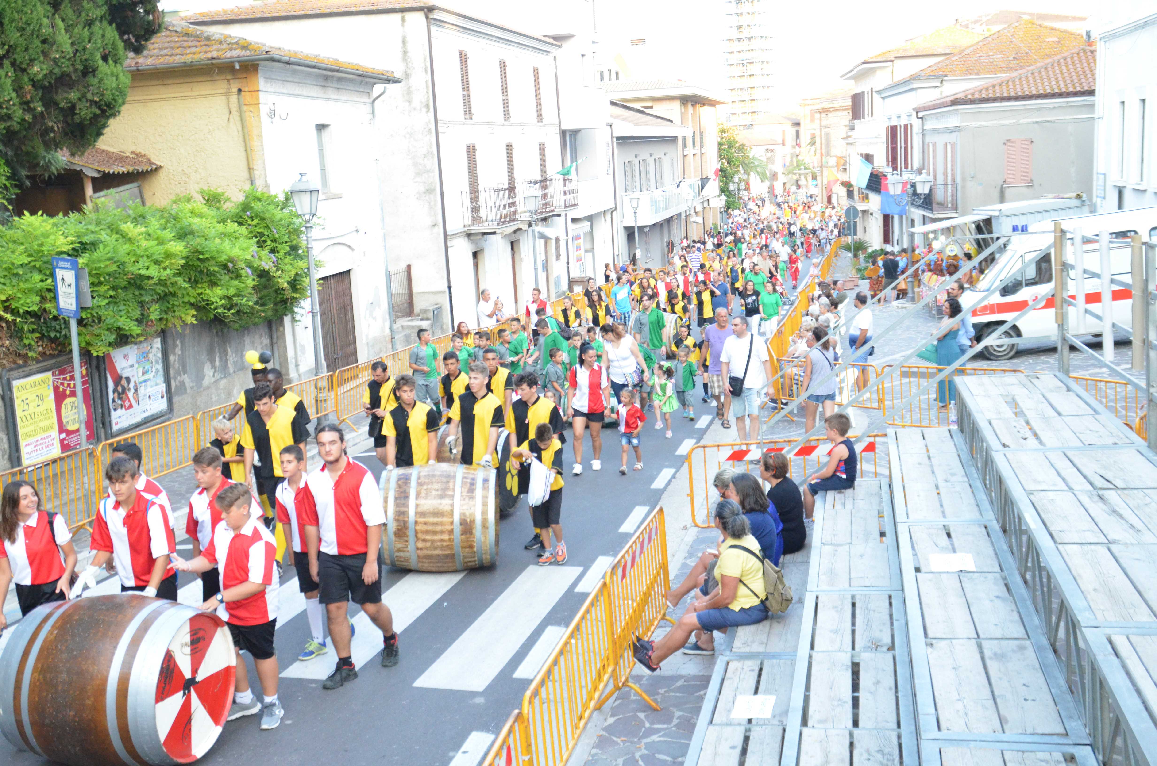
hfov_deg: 51.4
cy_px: 383
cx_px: 578
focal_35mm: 38
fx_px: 1203
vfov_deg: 35.3
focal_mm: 25
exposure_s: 1/500
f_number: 5.6
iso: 3600
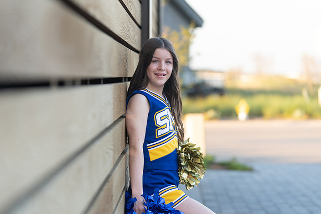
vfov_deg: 12.7
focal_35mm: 107
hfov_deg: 19.0
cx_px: 160
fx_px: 959
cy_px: 107
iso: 250
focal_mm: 105
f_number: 2.8
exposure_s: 1/320
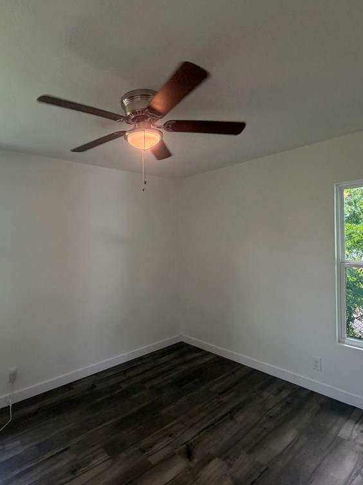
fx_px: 266
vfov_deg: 84.7
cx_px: 144
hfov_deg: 68.0
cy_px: 242
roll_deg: +0.5
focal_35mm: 19
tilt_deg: -1.6
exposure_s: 1/120
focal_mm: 2.22
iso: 200
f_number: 2.2
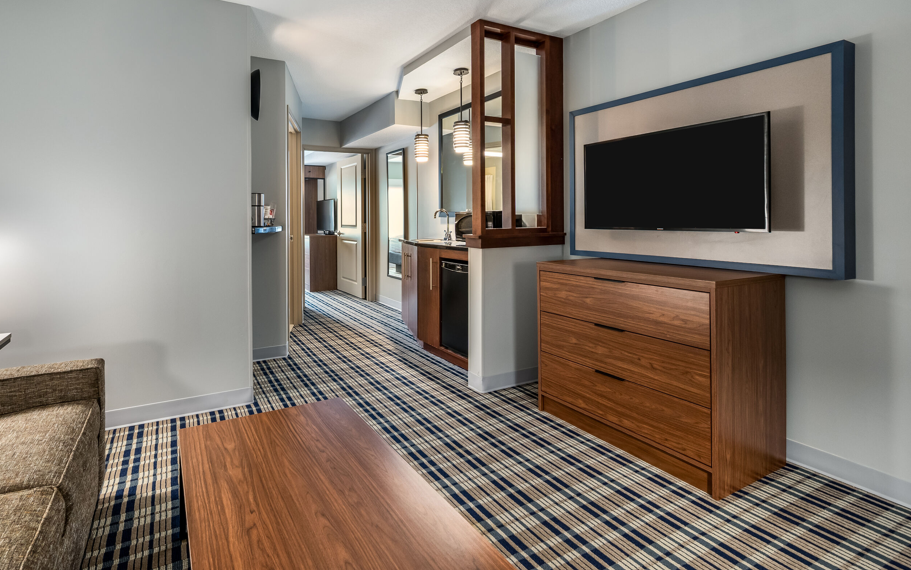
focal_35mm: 17
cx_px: 373
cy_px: 209
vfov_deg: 66.8
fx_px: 422
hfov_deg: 93.3
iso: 400
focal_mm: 14
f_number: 8
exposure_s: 1/1.67
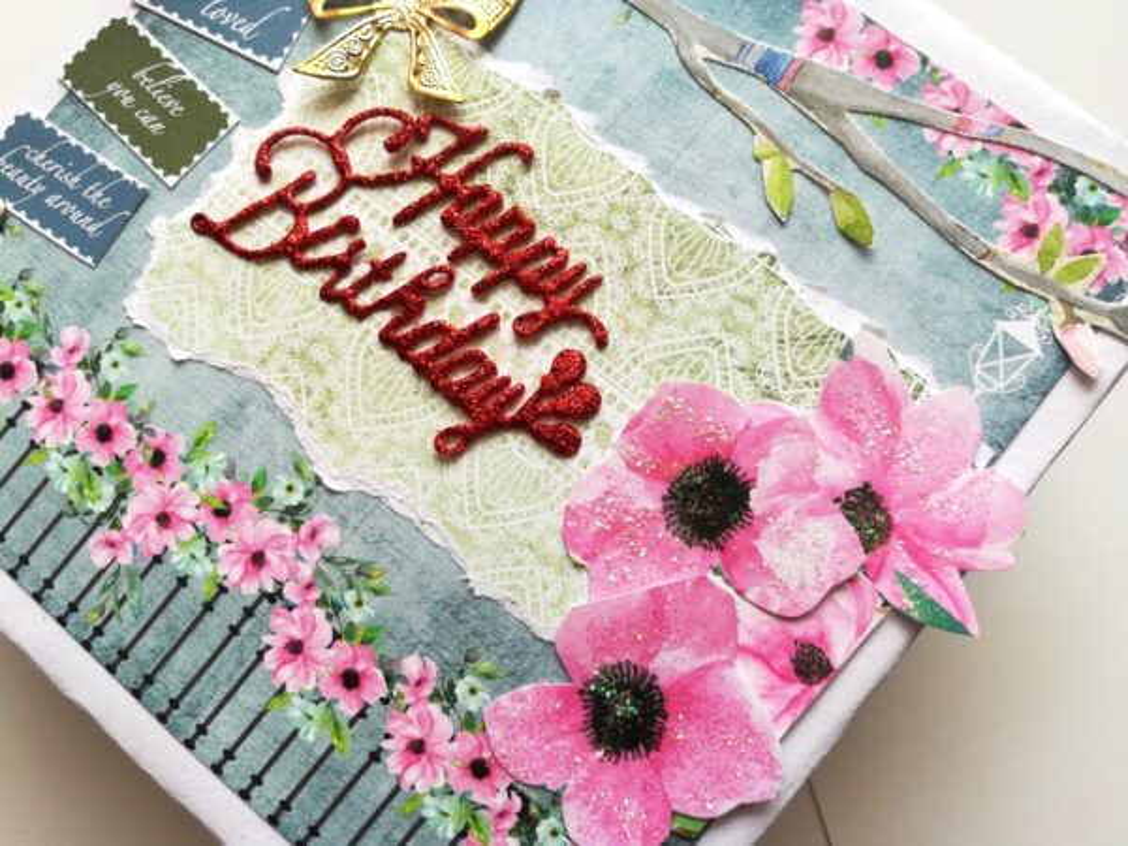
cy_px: 423
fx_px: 847
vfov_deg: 53.1
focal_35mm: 26
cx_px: 564
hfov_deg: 67.3
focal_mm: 3.83
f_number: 2.2
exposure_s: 1/100
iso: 64
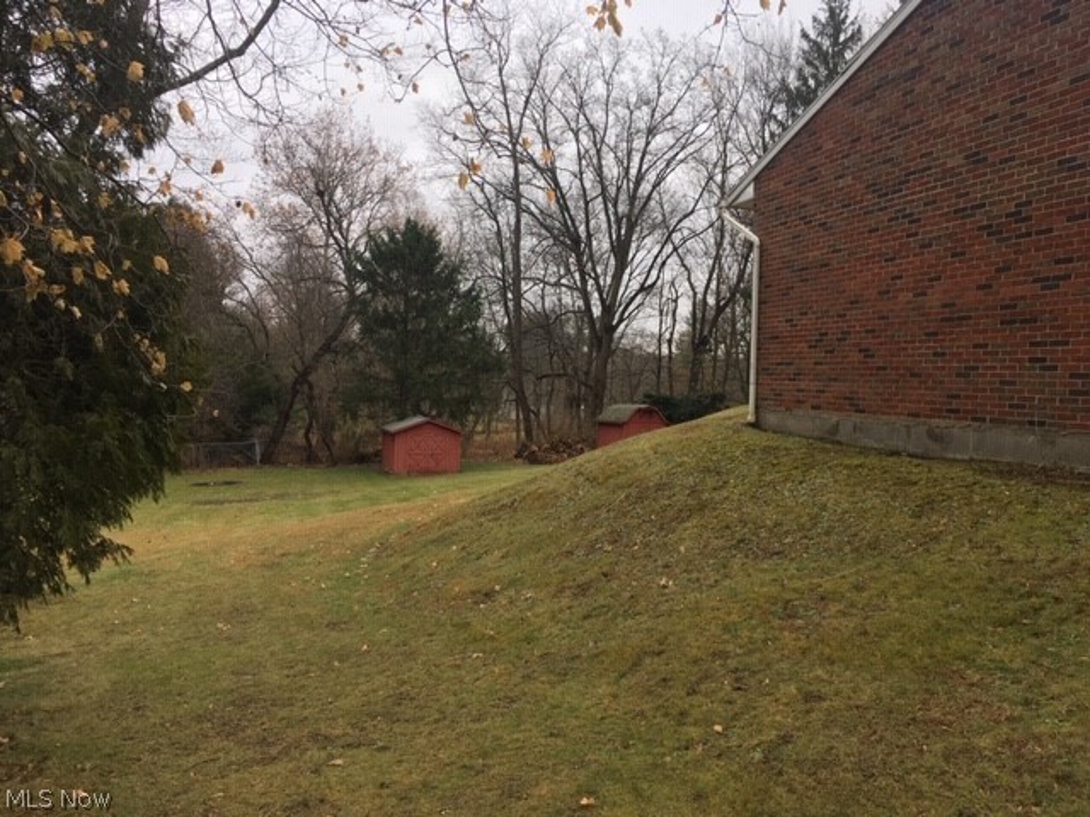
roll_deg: -0.7
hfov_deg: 61.7
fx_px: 913
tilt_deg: -1.8
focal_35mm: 29
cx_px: 545
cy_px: 408
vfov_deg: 48.2
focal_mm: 4.15
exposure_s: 1/120
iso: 25
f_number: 2.2
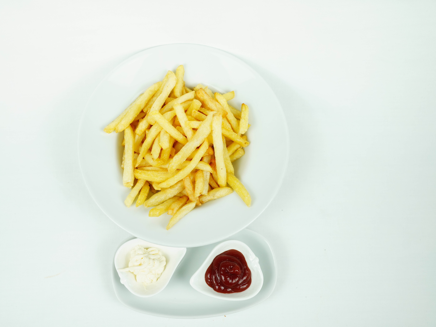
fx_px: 491
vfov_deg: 36.8
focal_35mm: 39
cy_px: 168
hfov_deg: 47.7
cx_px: 184
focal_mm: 35
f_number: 4
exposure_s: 1/400
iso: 1250
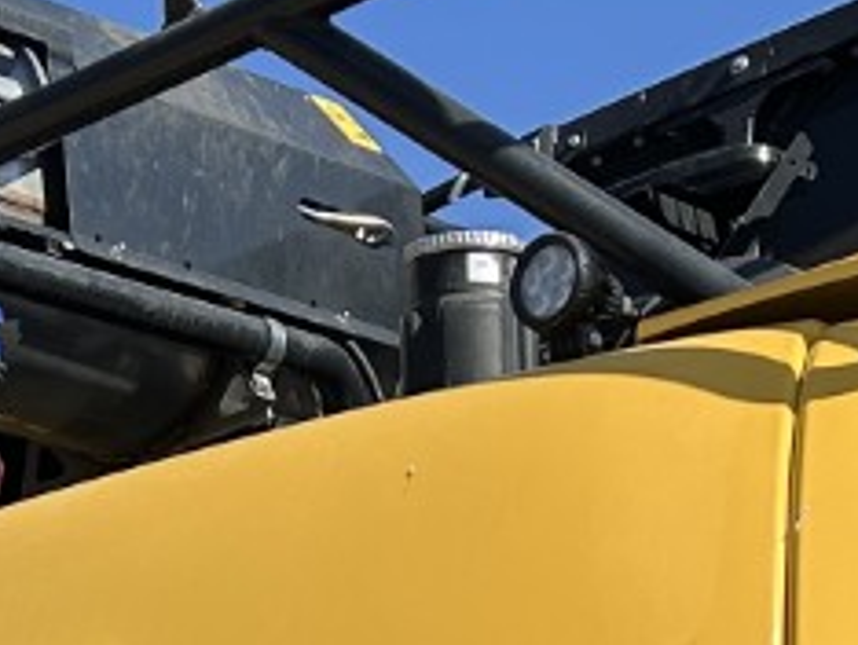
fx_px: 3970
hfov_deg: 12.3
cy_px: 1165
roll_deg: +3.1
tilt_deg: +6.7
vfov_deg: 8.9
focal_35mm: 160
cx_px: 638
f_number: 1.5
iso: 50
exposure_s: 1/3460
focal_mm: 5.7
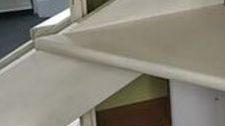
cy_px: -206
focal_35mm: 177
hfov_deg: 10.8
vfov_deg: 6.4
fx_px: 1056
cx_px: 495
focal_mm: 5.56
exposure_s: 1/379
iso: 50
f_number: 1.6
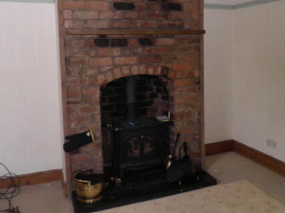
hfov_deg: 54.0
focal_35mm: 34
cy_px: 72
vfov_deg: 41.2
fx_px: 280
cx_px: 148
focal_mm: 4.3
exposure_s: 1/30
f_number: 3.3
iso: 160
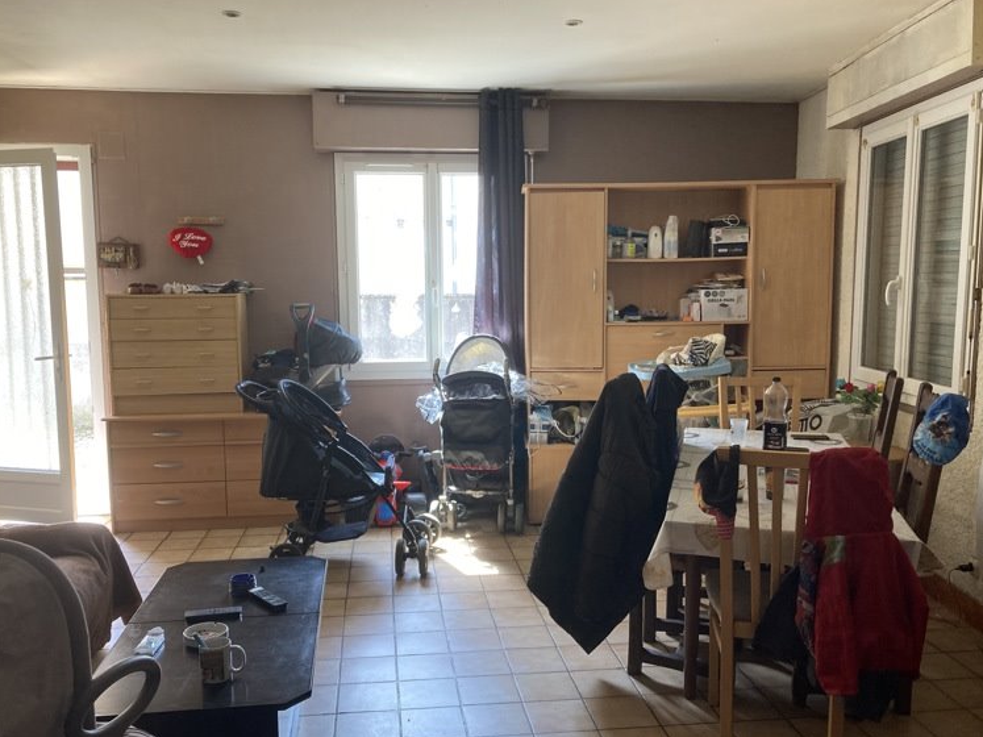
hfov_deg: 60.0
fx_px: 852
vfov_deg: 46.8
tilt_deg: -6.5
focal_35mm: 30
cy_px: 379
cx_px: 478
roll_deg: -0.1
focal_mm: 3.99
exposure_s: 1/88
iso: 80
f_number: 1.8
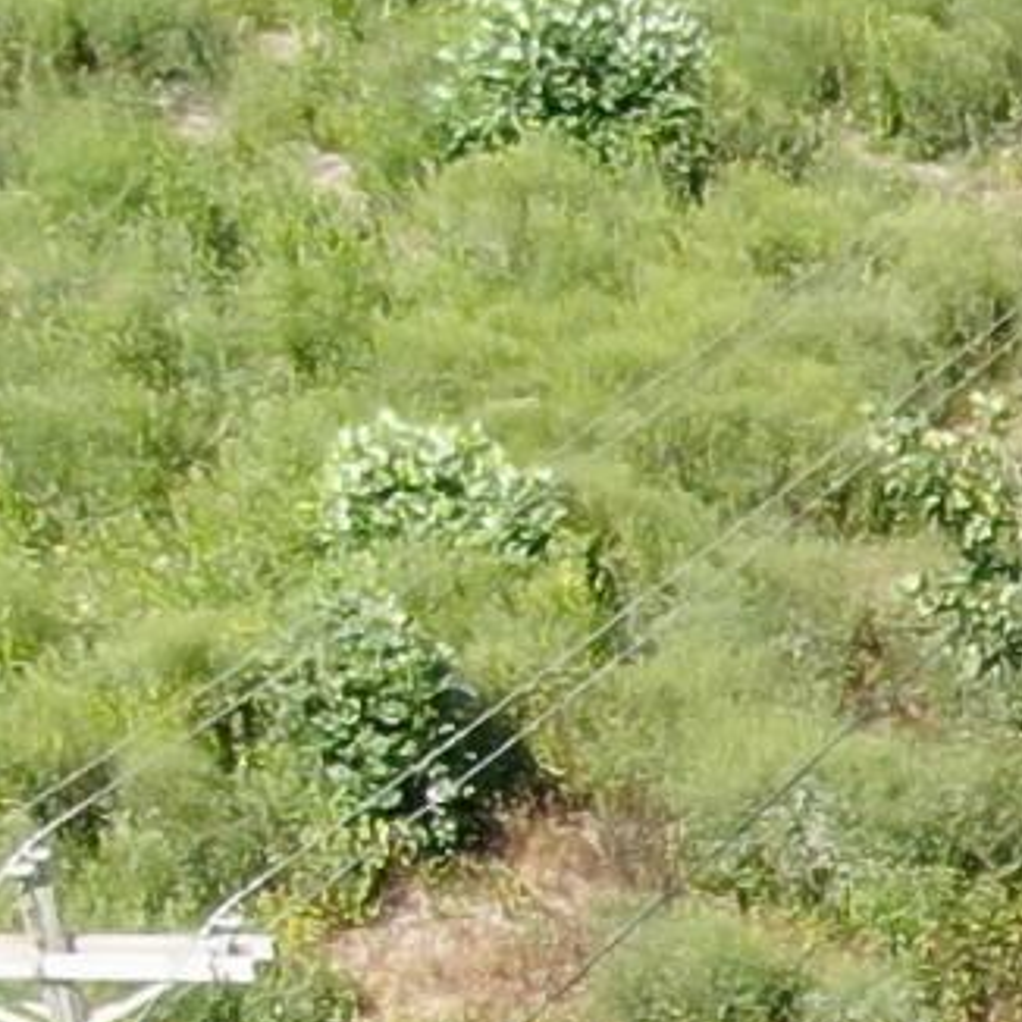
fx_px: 6513
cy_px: 1386
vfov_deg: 8.8
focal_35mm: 195
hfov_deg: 7.2
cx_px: 3737
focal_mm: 4.39
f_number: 2.8
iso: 100
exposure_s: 1/500
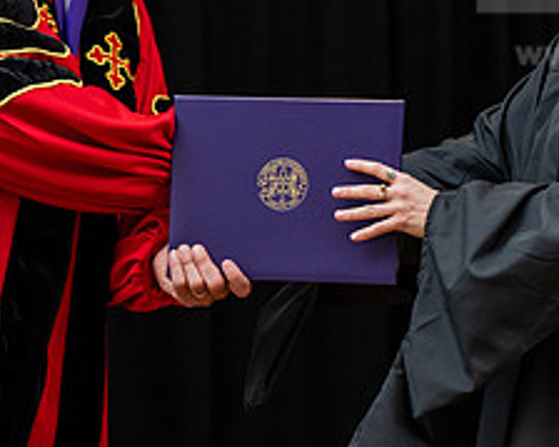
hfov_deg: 9.3
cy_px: 106
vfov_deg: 7.5
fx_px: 3423
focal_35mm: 207
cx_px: 402
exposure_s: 1/200
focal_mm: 85
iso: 1600
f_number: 3.5
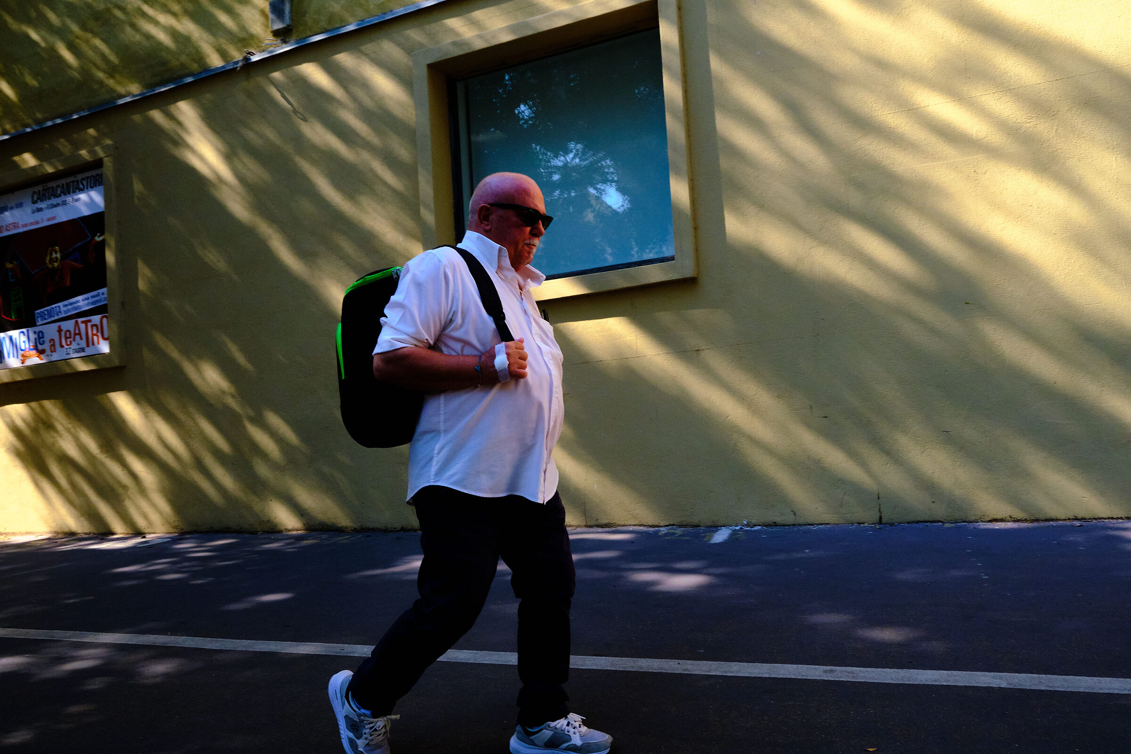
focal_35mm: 27
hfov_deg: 67.4
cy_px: 377
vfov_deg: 47.9
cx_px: 566
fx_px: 848
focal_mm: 18
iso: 2500
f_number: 7.1
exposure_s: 1/1000
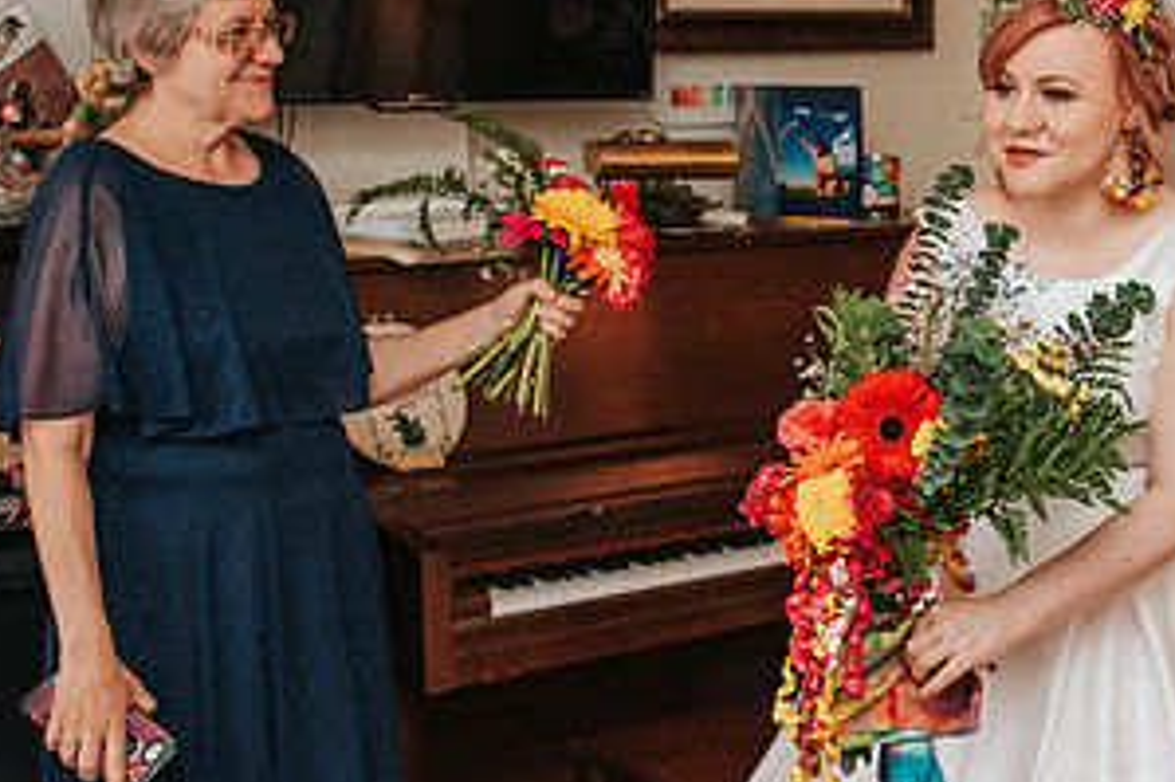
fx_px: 2414
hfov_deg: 26.6
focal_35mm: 74
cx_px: 1006
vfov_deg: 18.4
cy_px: 425
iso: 800
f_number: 4
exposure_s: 1/160
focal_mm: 35
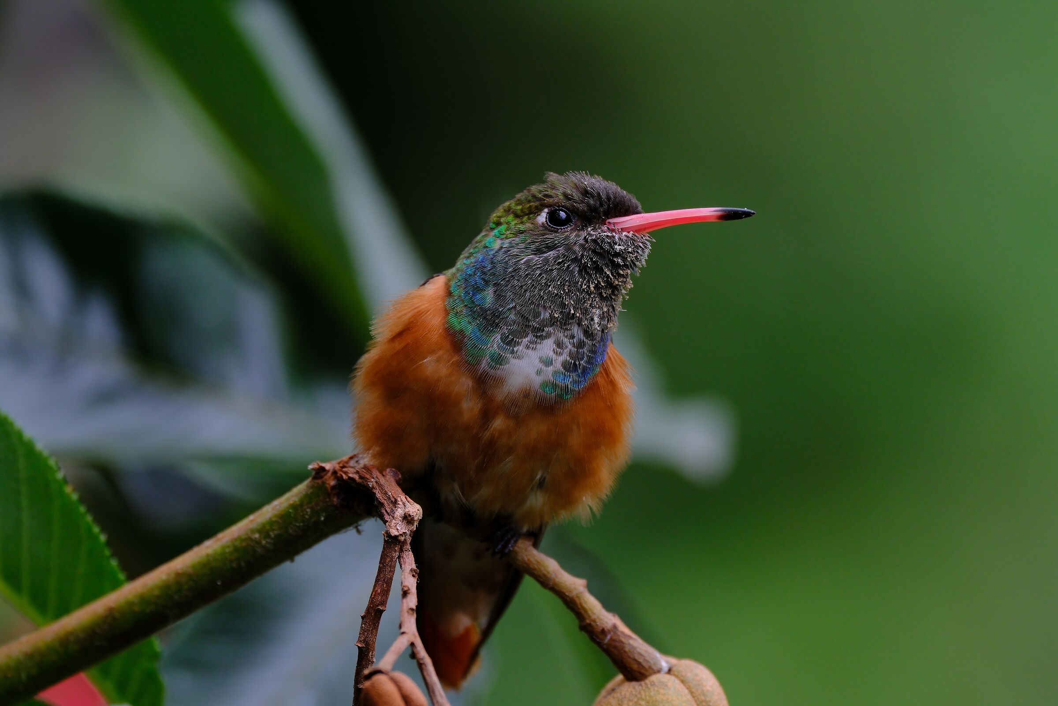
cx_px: 529
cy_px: 353
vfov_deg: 1.8
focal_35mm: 750
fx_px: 22040
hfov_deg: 2.7
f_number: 6.7
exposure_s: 1/200
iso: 640
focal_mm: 500
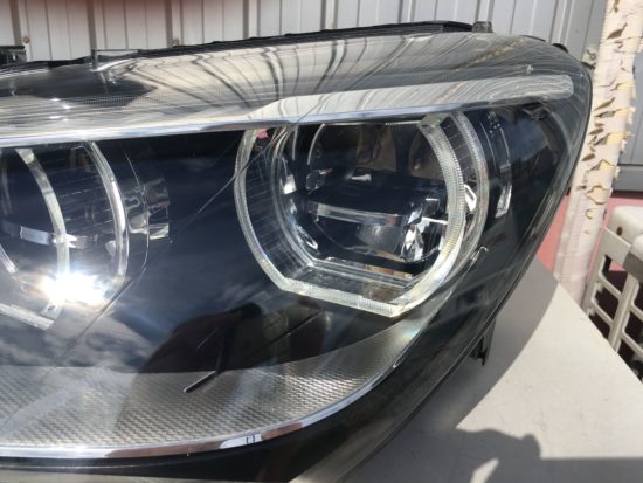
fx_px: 539
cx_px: 322
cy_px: 242
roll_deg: -3.0
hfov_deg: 61.6
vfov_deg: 48.3
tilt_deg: -20.9
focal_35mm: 29
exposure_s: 1/2481
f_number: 2.2
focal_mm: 4.15
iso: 25
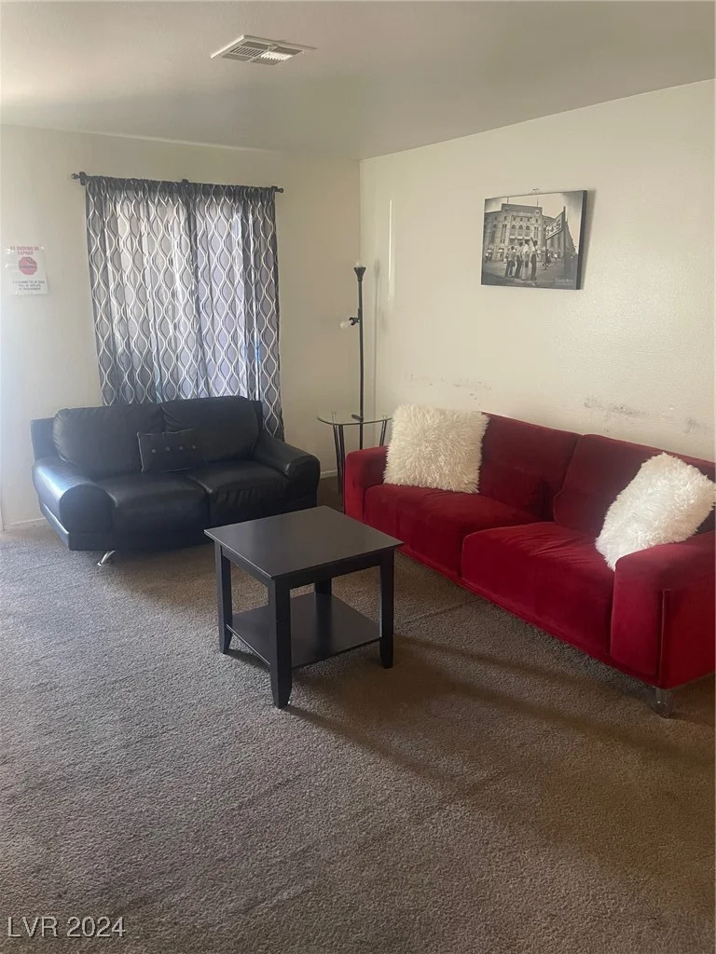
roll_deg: +0.0
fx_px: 717
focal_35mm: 26
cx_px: 358
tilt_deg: -14.1
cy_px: 477
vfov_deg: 67.3
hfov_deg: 53.1
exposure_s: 1/60
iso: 320
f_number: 1.6
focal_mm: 4.2
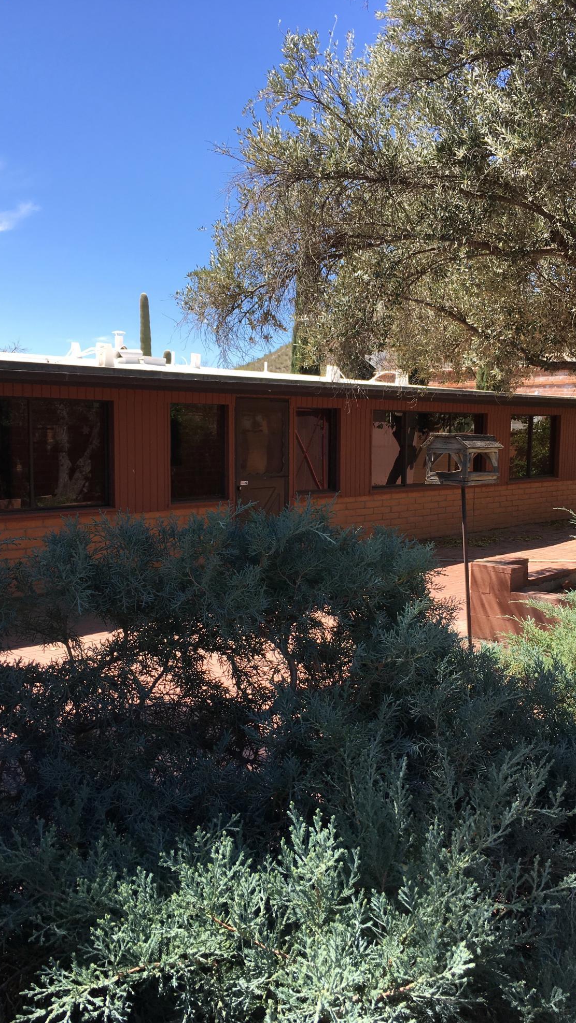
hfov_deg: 36.6
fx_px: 869
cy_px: 513
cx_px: 326
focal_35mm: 32
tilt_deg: -8.3
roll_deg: -0.4
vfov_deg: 61.0
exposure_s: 1/836
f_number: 2.2
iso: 25
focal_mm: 4.15
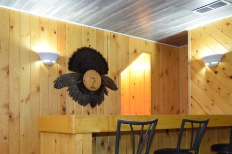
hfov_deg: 50.5
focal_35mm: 38
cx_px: 99
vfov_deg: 34.4
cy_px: 113
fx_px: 245
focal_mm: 10
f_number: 4.5
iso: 3600
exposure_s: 1/60
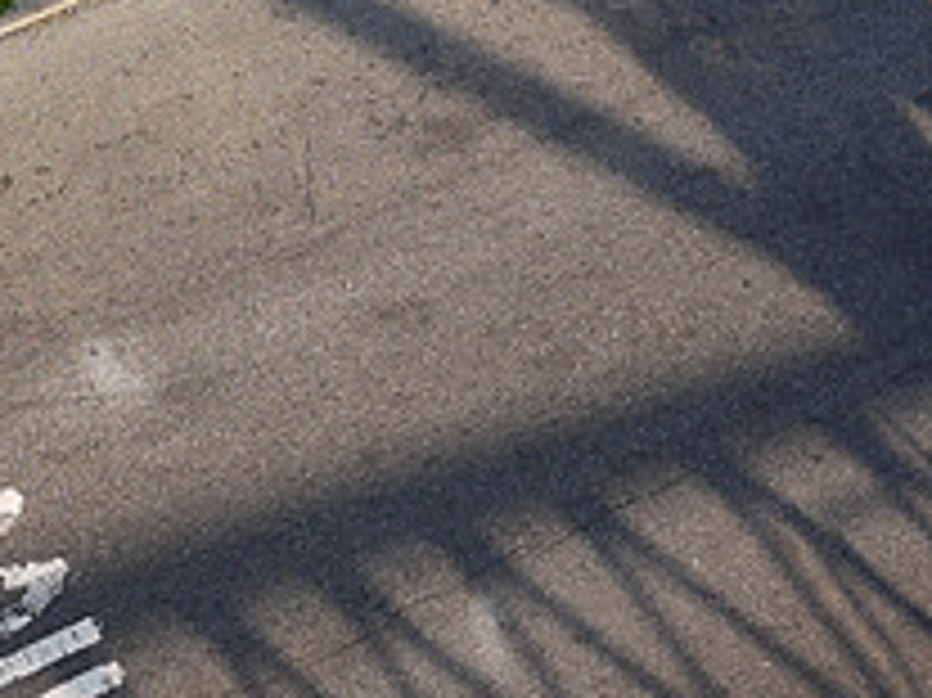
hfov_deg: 17.1
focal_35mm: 112
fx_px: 3014
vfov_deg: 13.0
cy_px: -11
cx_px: -45
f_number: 5
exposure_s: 1/125
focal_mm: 20
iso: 100
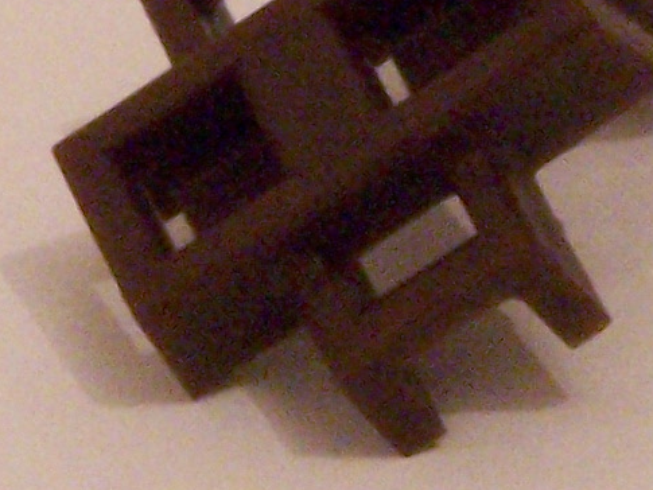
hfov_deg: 4.0
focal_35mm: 499
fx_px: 9416
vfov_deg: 3.0
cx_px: 412
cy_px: -34
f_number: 8
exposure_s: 1/4
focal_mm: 15.6
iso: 400
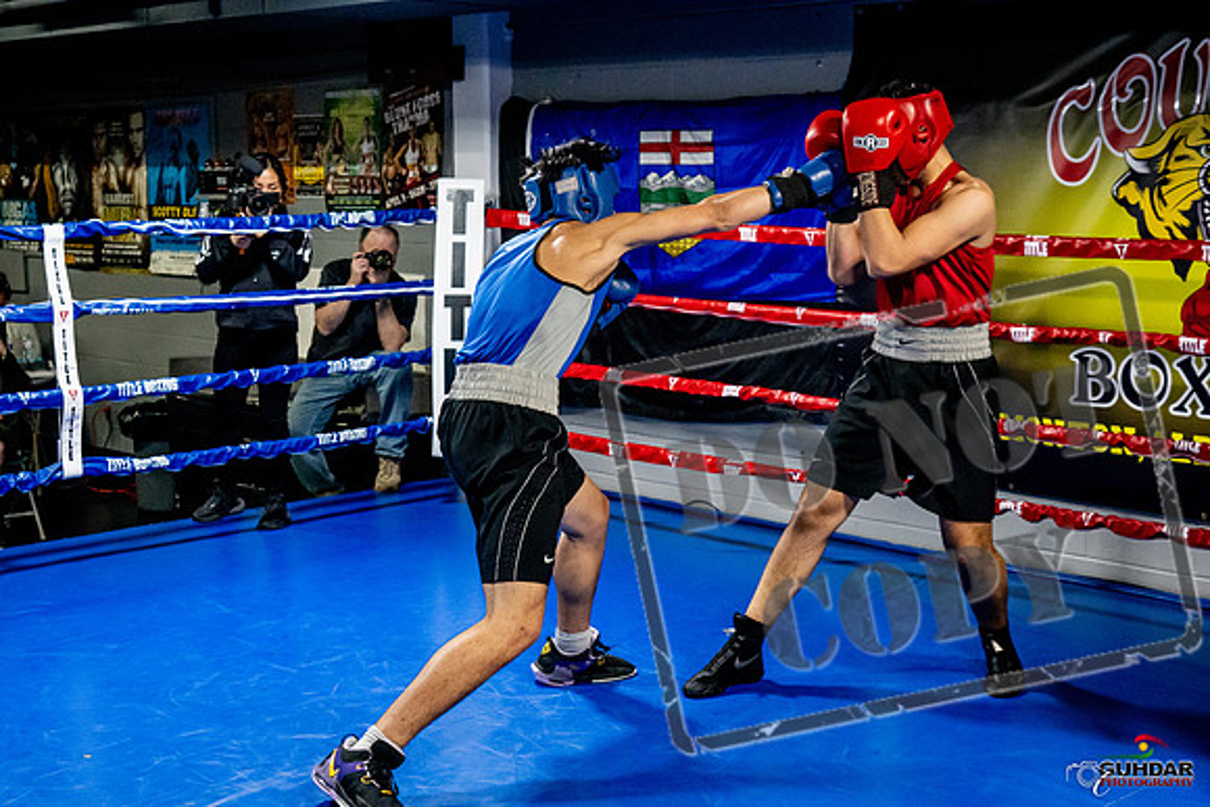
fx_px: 1748
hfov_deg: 38.2
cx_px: 605
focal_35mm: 52
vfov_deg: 26.0
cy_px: 404
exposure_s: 1/800
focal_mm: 35
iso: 5000
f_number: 2.8
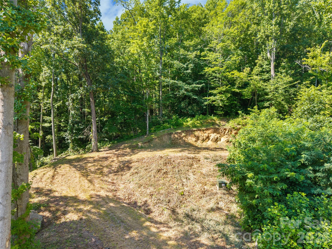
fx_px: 230
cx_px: 166
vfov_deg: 56.8
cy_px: 124
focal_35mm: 24
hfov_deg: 71.6
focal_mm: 8.67
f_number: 1.8
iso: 170
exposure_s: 1/730
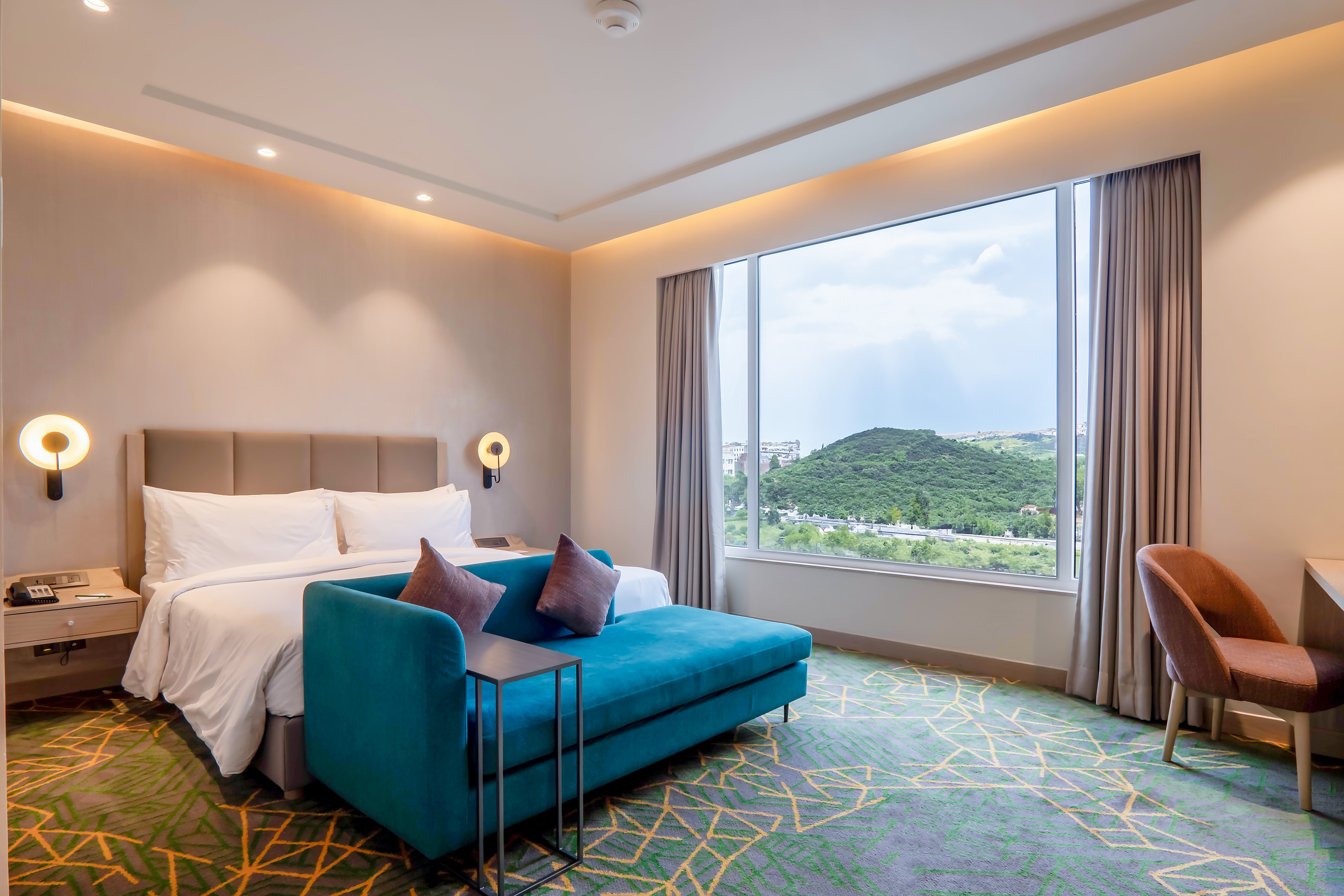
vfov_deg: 67.4
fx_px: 672
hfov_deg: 90.0
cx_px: 672
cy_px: 448
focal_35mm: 18
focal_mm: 12
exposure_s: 1/40
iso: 100
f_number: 11
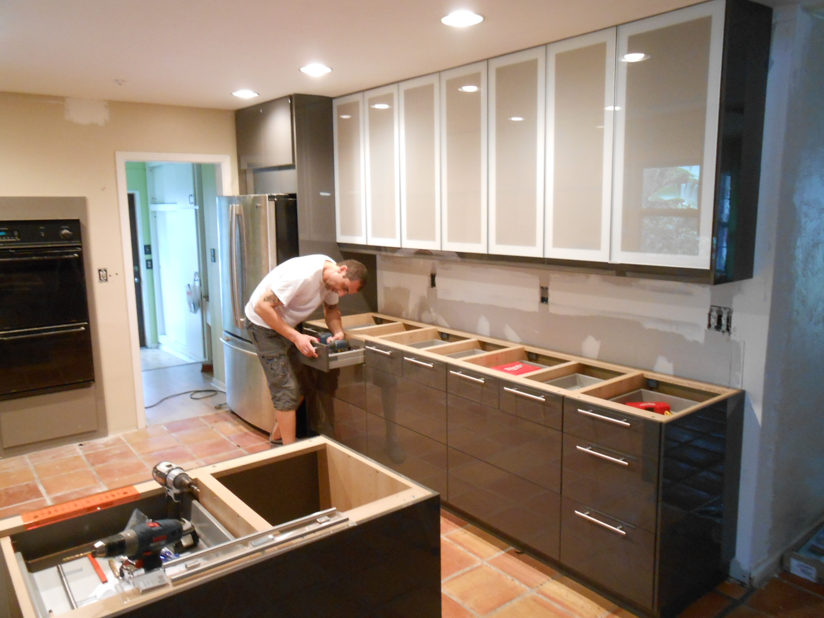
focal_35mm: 26
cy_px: 309
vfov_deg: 53.1
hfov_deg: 67.3
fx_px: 619
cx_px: 412
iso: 400
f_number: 3.5
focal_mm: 4.6
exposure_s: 1/5
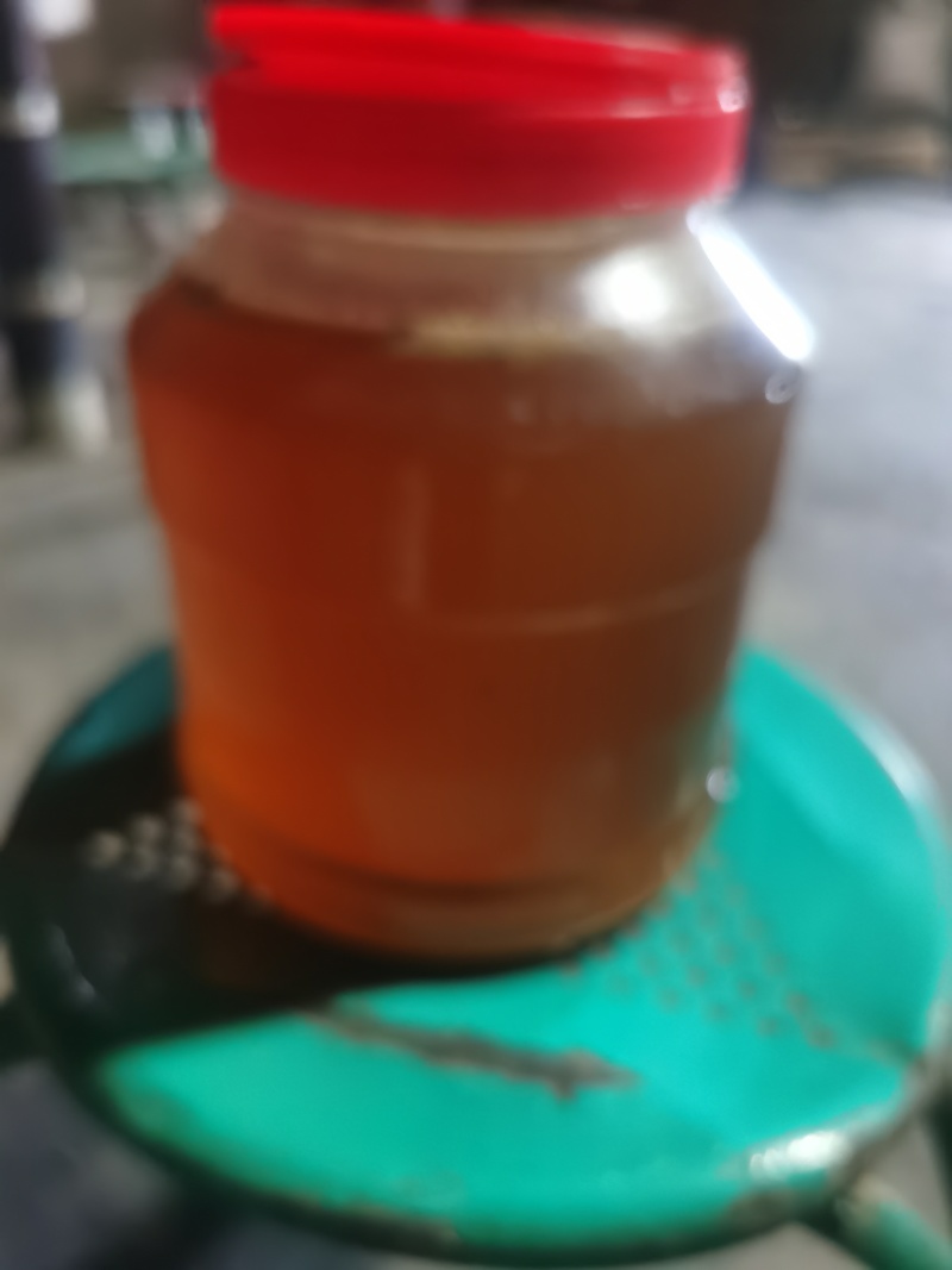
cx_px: 476
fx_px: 990
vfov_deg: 65.3
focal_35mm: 27
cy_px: 635
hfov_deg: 51.3
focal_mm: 5.56
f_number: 1.6
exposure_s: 1/33.3
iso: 640
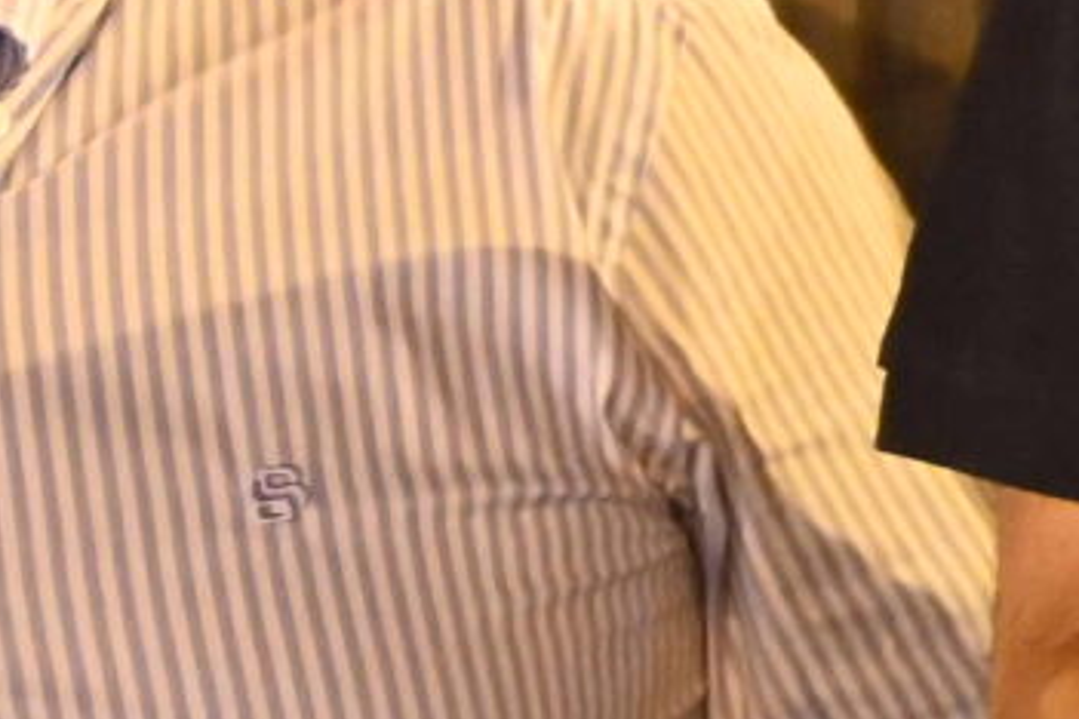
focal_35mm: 175
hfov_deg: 8.8
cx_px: 3587
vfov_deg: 7.7
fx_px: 5245
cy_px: -426
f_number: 2.8
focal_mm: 24
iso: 8000
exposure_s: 1/160
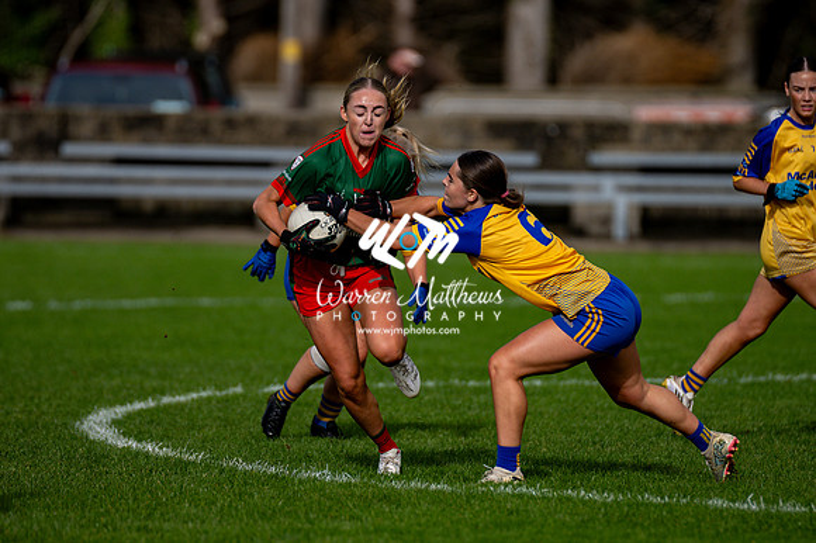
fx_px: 10194
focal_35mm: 450
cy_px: 272
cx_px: 408
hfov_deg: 4.6
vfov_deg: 3.1
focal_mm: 300
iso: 220
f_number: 2.8
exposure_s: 1/4000
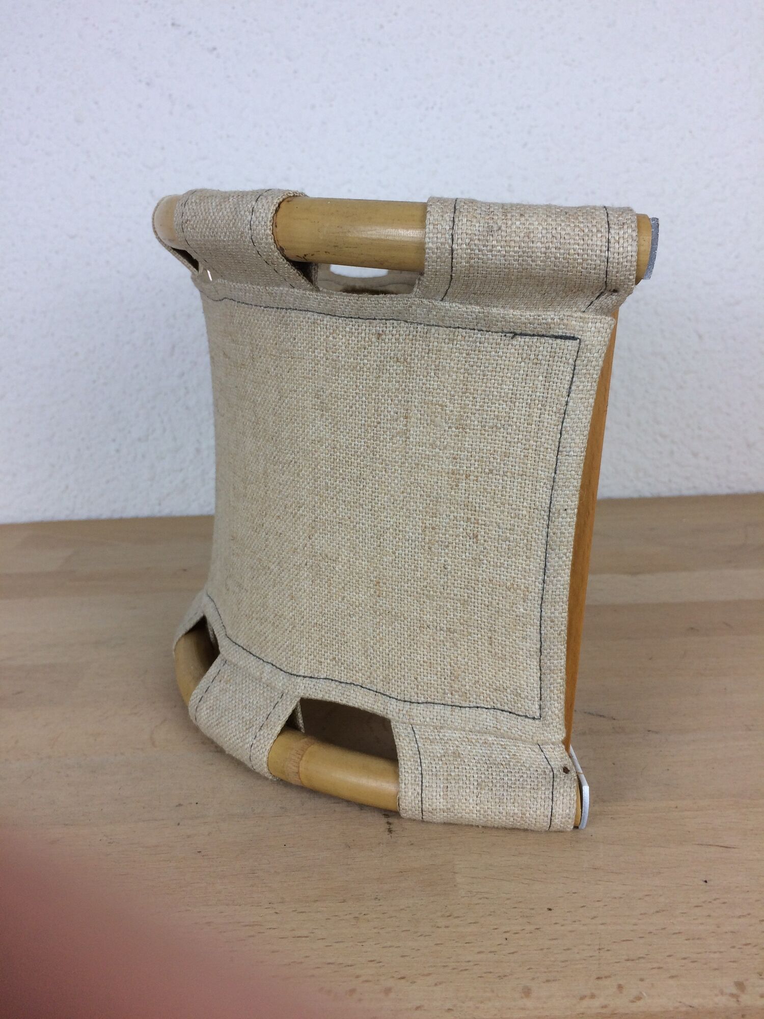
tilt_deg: -16.8
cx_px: 382
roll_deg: +3.2
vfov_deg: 61.7
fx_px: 853
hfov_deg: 48.2
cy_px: 510
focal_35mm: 29
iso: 50
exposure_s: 1/100
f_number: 2.2
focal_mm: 4.15
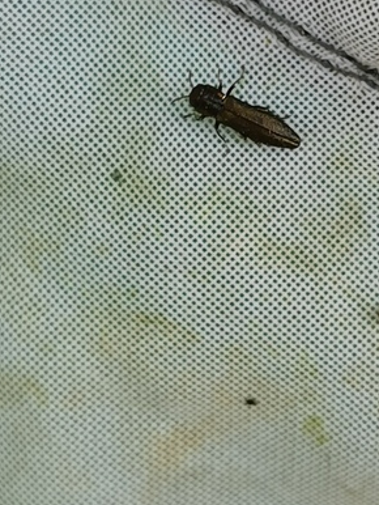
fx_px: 1837
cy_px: 141
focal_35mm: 126
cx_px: 237
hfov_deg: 11.8
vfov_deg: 15.6
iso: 50
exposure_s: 1/100
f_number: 1.8
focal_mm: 4.75
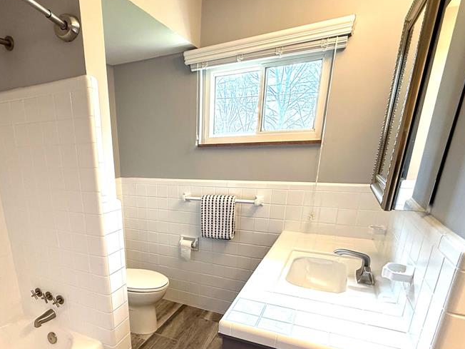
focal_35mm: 22
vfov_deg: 58.6
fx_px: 296
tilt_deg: -18.7
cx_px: 167
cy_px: 252
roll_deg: +0.9
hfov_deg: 74.7
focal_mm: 2.22
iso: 160
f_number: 2.2
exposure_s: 1/120
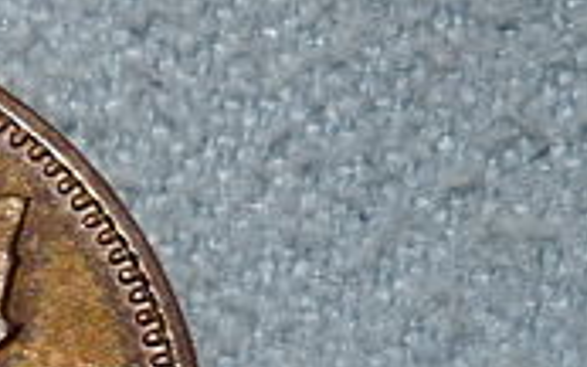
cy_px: 481
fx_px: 7724
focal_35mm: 483
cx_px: -336
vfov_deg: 2.7
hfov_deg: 4.3
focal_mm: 14.4
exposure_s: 1/40
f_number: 3.4
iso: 125
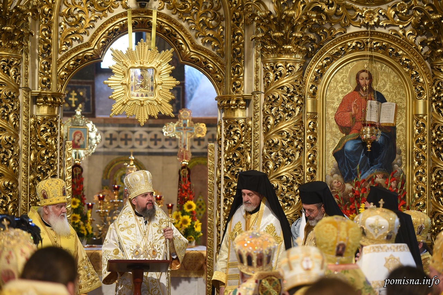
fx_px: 1255
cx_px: 222
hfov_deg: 20.0
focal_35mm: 102
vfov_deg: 13.4
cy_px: 148
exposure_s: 1/160
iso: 1600
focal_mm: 102
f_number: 2.8
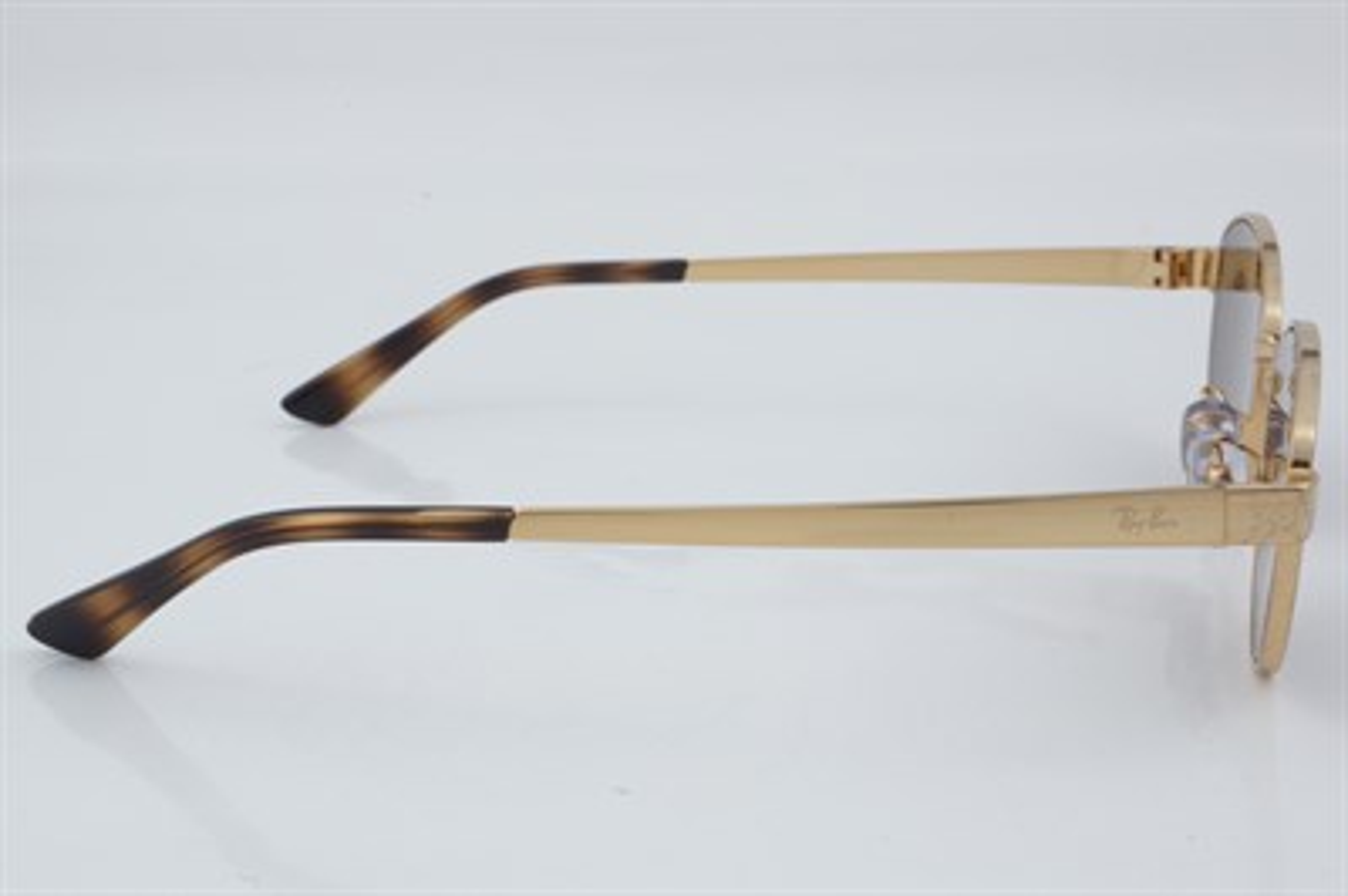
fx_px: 2806
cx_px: 674
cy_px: 448
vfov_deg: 18.2
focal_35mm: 75
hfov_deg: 27.0
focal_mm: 50
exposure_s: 1/4
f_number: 29
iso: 100
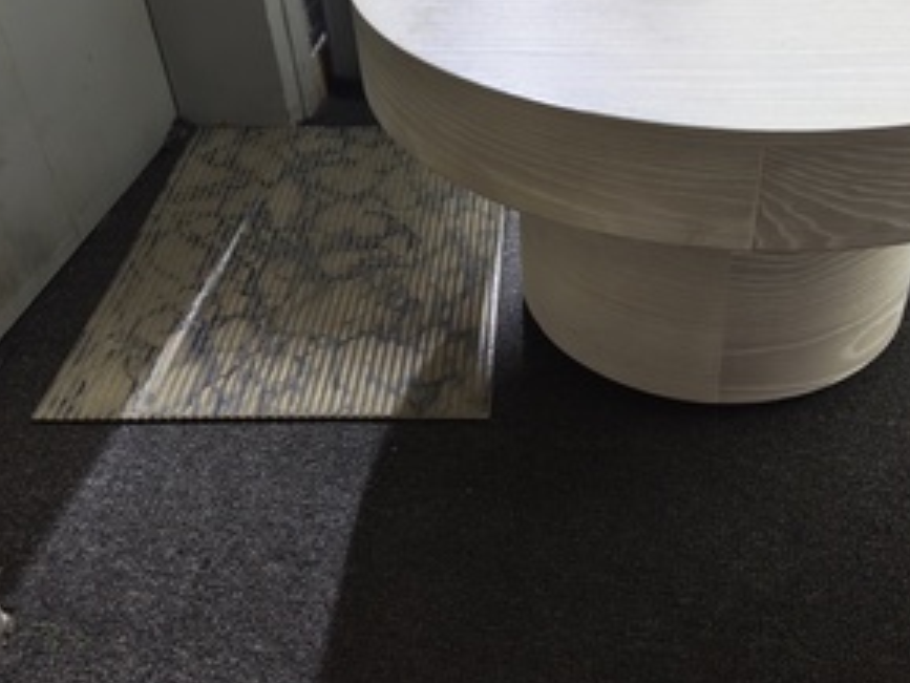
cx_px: 518
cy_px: 307
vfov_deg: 37.7
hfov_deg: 48.8
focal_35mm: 38
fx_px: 999
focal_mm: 5.56
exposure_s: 1/16.7
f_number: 1.88
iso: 5045
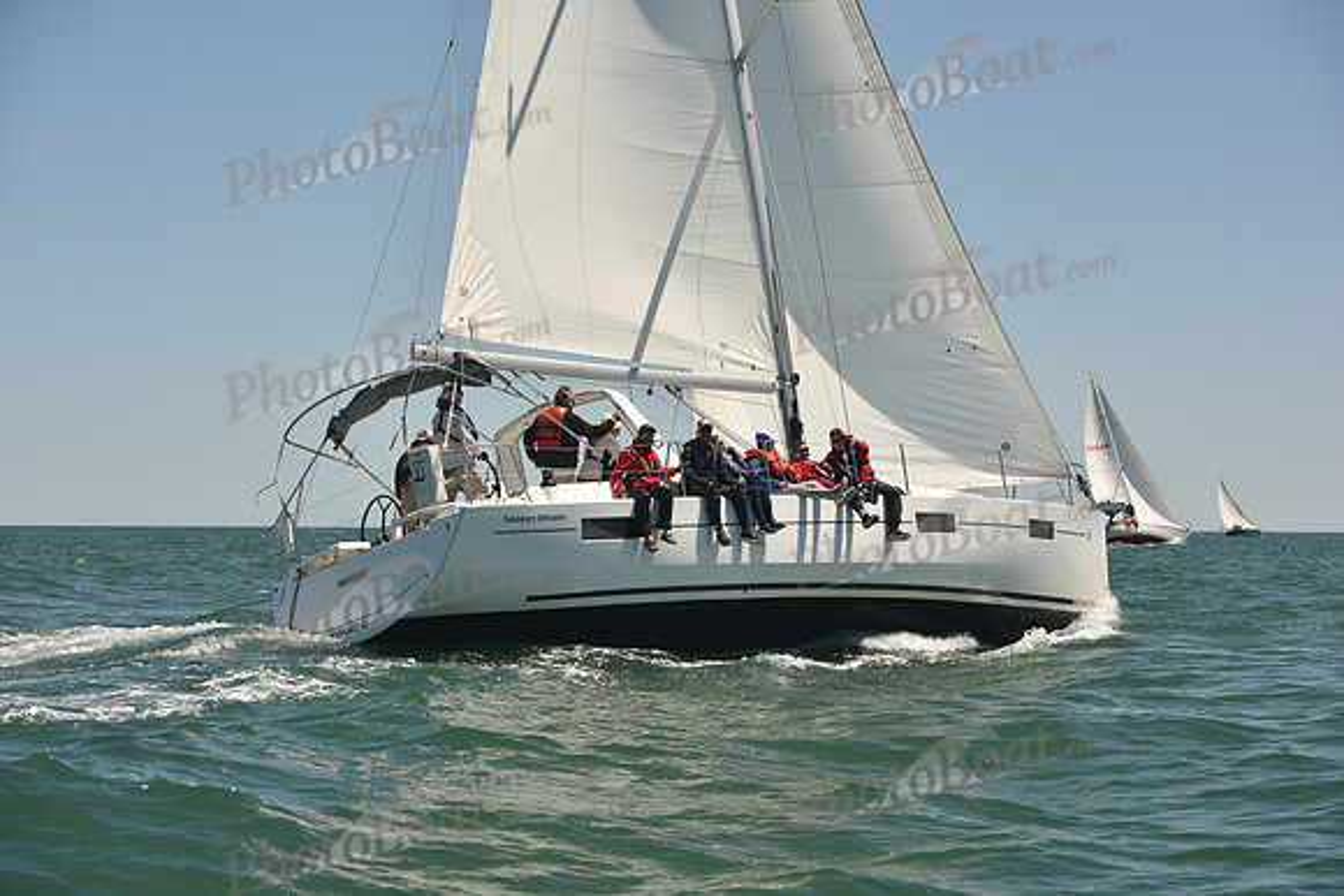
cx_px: 672
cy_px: 448
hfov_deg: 28.8
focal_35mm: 70
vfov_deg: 19.5
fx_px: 2614
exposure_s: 1/800
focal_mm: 70
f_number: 6.3
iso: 250
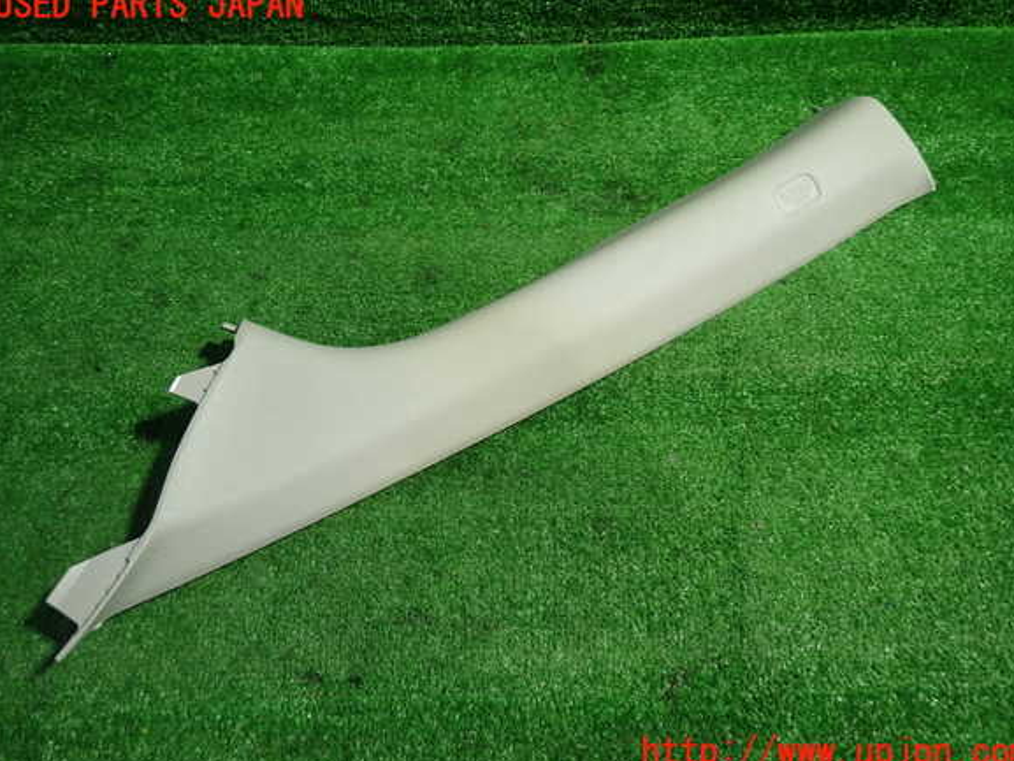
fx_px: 762
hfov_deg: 67.3
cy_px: 380
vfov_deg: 53.1
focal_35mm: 26
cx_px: 511
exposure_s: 1/50
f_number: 2
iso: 200
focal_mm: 4.5
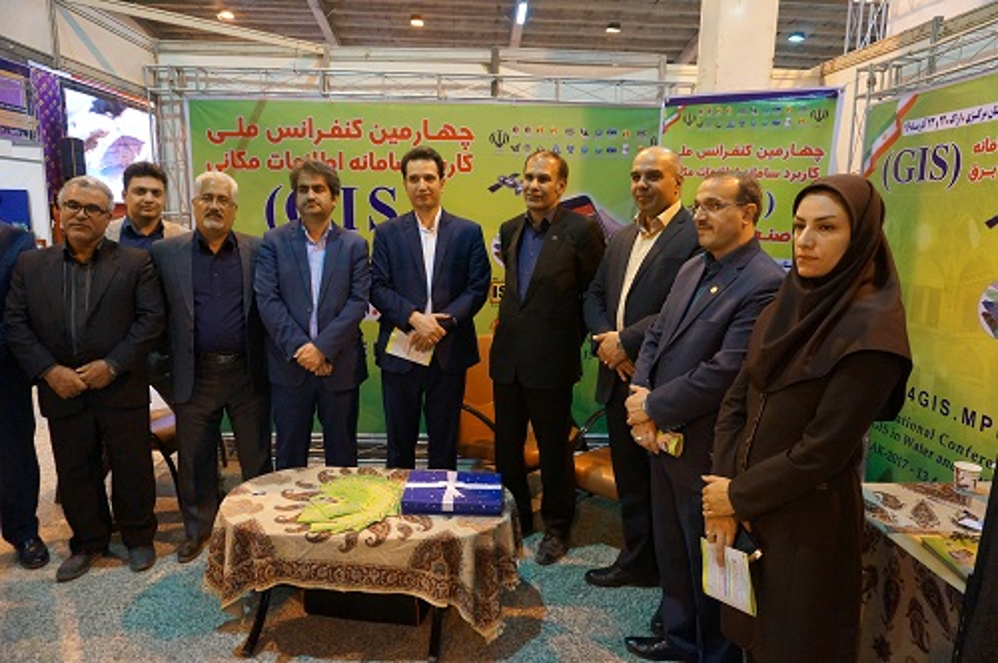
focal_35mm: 24
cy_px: 332
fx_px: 664
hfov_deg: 73.8
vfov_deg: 53.0
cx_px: 499
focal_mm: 16
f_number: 4
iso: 3200
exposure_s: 1/160
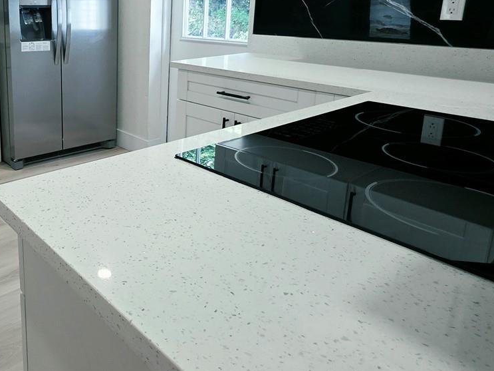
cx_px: 86
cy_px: 97
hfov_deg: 57.8
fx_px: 400
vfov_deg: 48.0
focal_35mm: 28
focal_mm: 2.2
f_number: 1.9
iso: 200
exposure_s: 1/120
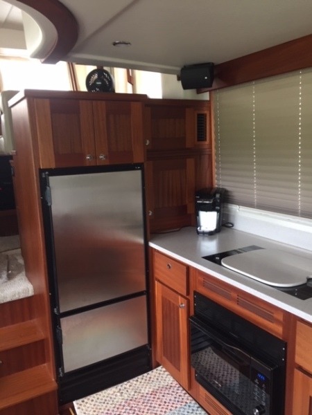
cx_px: 156
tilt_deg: -11.7
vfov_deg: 61.7
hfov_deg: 48.2
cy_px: 208
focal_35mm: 29
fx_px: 349
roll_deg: +0.9
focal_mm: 4.15
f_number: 2.2
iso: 80
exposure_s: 1/30
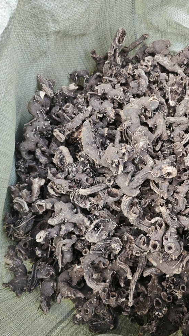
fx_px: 241
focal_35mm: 27
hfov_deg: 42.3
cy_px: 173
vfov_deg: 69.8
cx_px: 127
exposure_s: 1/126
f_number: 1.8
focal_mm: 5.43
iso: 50
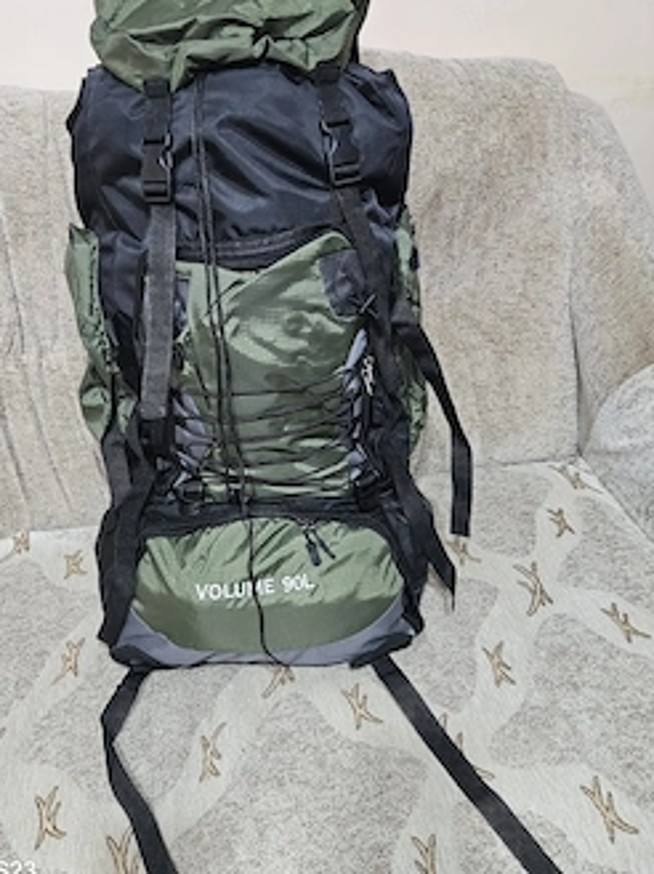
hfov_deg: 49.4
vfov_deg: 63.4
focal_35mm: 28
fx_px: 707
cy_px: 409
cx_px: 266
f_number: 1.8
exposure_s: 1/33.3
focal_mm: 5.4
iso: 640
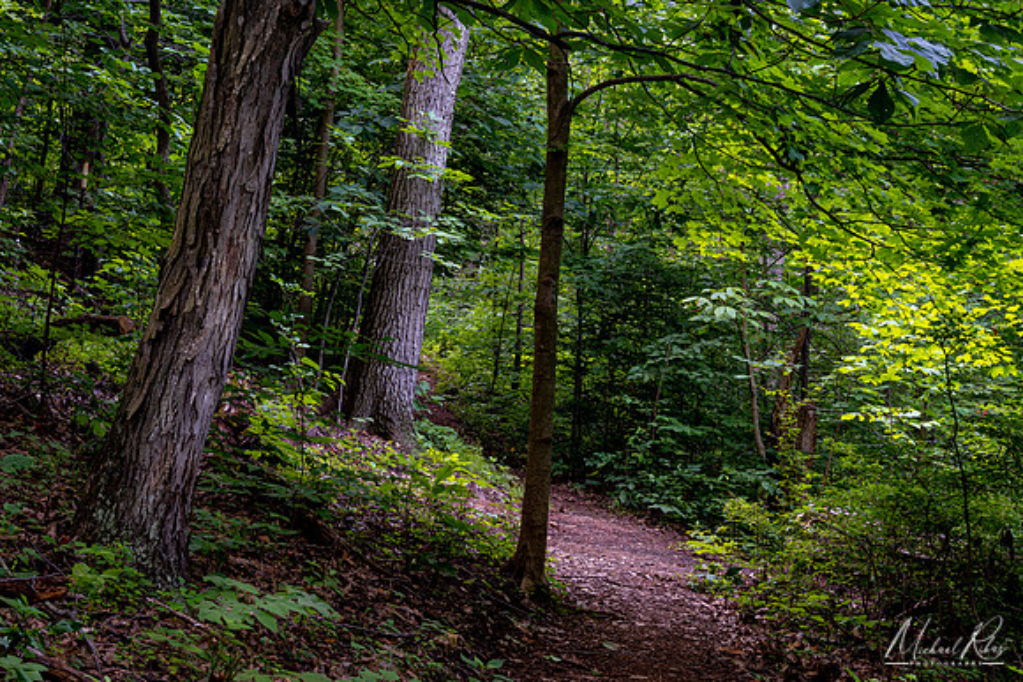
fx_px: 2132
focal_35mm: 75
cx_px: 512
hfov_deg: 27.0
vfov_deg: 18.2
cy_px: 341
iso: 100
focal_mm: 50
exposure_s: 1
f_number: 11
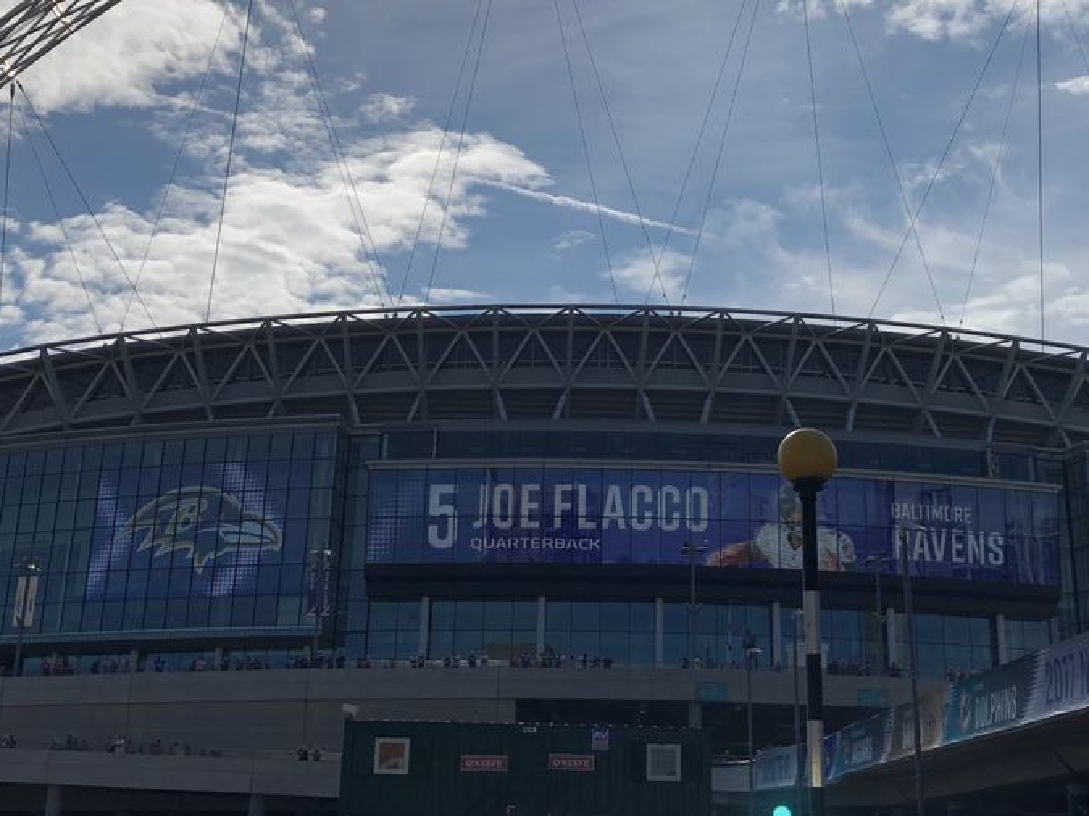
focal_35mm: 55
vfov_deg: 26.4
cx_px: 599
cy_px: 284
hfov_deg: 34.9
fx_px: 1730
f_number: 1.8
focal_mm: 3.99
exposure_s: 1/8000
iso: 25
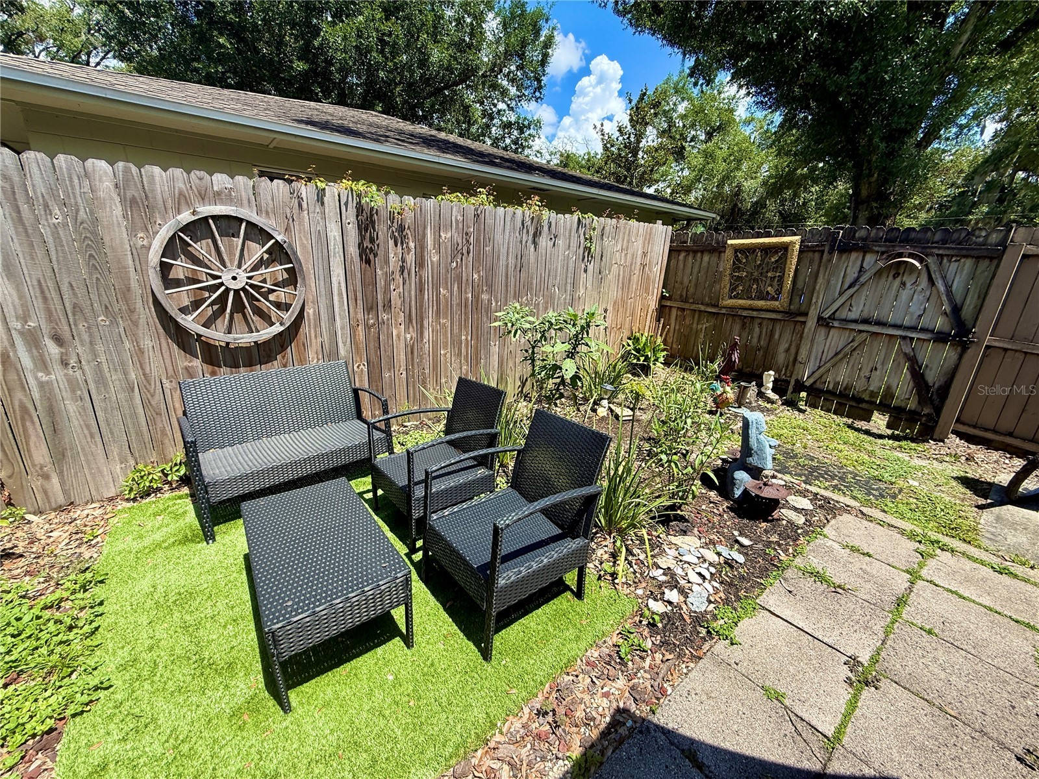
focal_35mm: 14
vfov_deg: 85.7
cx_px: 520
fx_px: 420
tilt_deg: -16.8
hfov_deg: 102.1
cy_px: 390
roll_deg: -2.9
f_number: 2.2
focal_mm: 2.22
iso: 50
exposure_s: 1/799
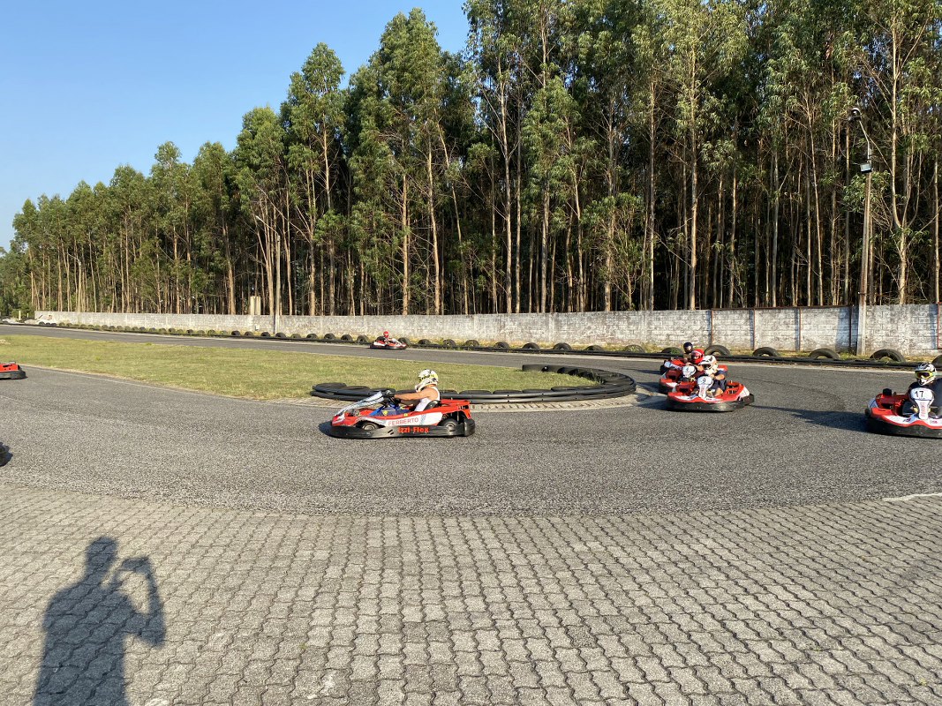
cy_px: 353
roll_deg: -0.1
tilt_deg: -2.8
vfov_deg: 53.1
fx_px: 707
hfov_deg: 67.3
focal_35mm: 26
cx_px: 471
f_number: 1.8
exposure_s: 1/1124
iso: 32
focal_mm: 4.25
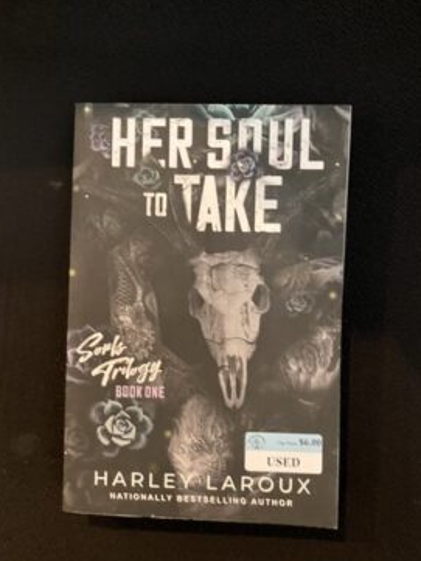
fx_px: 502
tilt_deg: -85.0
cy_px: 277
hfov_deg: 45.5
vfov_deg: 58.3
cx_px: 214
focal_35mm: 31
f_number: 1.8
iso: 640
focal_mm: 3.99
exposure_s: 1/30
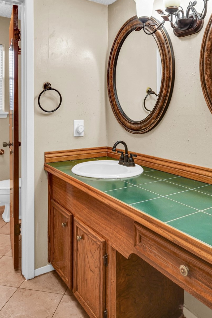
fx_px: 239
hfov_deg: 47.9
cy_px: 115
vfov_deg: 66.2
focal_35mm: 27
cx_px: 101
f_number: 7.1
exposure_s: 1/4
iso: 100
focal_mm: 10
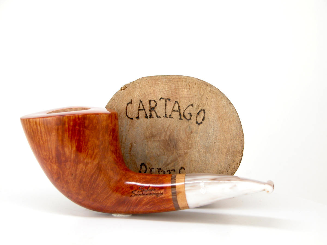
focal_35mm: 92
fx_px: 869
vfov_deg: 16.1
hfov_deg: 21.3
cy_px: 122
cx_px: 164
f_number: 3.6
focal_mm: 23.7
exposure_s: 1/70.8
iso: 100
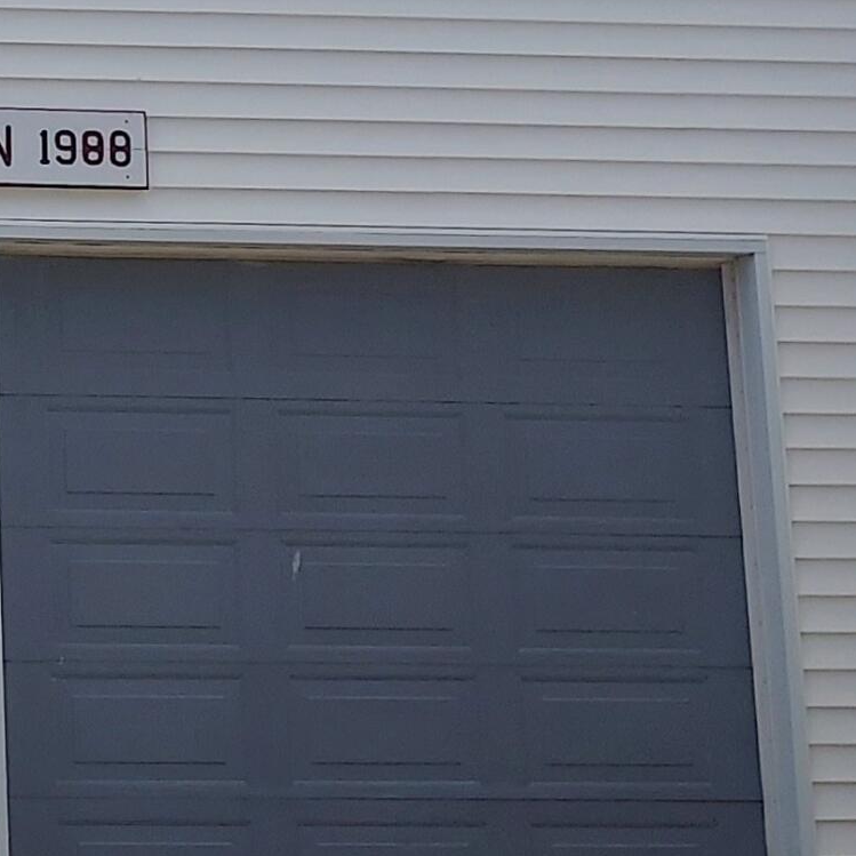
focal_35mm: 85
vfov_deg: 19.7
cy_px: -42
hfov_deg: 18.6
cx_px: -339
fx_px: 2378
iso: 40
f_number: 1.8
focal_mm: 4.6
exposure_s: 1/1592
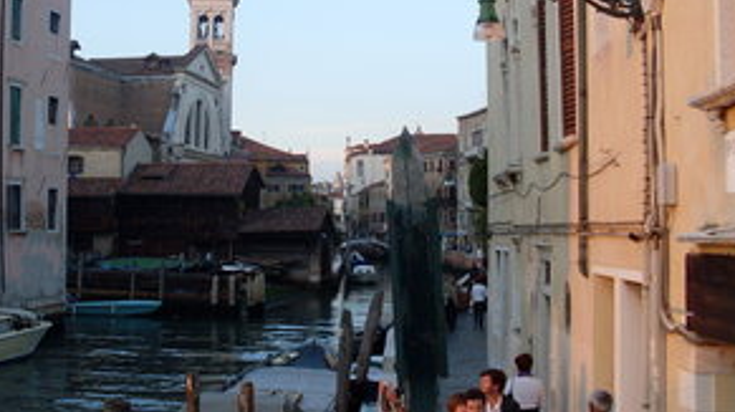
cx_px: 242
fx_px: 1110
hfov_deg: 36.3
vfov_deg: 21.0
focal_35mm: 57
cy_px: 147
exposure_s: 1/90
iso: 80
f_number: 2.8
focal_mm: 6.3
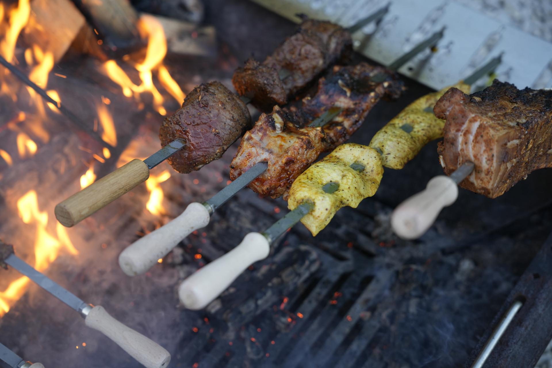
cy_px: 184
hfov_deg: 32.0
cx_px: 276
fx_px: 961
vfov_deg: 21.7
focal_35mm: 63
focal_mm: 62.7
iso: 400
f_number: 2.8
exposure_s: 1/100
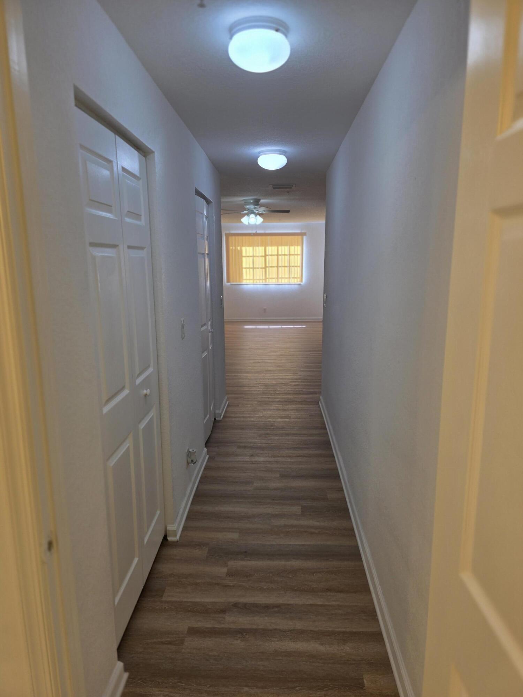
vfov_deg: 73.9
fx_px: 463
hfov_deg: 58.9
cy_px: 348
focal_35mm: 23
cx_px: 262
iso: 25
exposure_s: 1/120
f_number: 1.7
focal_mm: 6.3
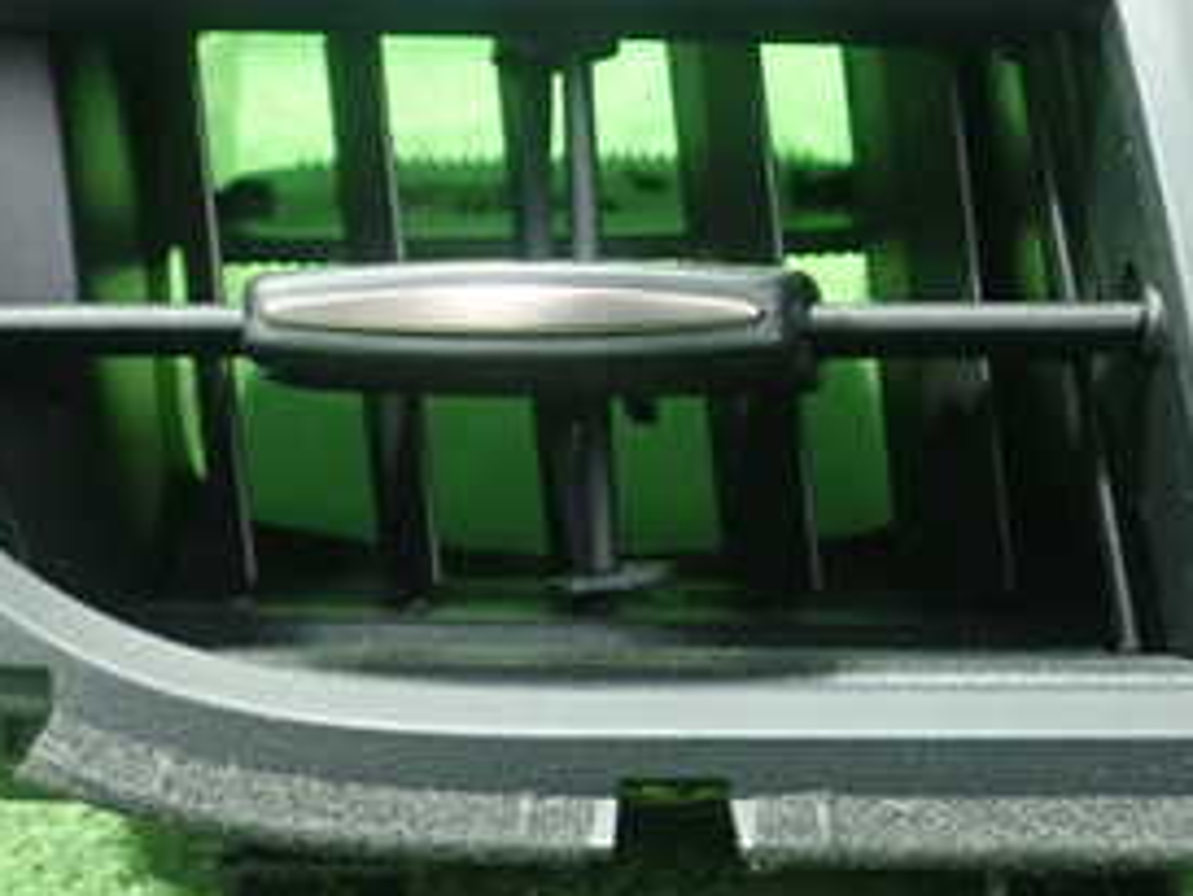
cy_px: 385
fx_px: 2276
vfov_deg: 22.3
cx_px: 590
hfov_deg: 29.4
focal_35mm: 66
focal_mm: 5.5
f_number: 2.3
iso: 800
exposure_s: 1/50
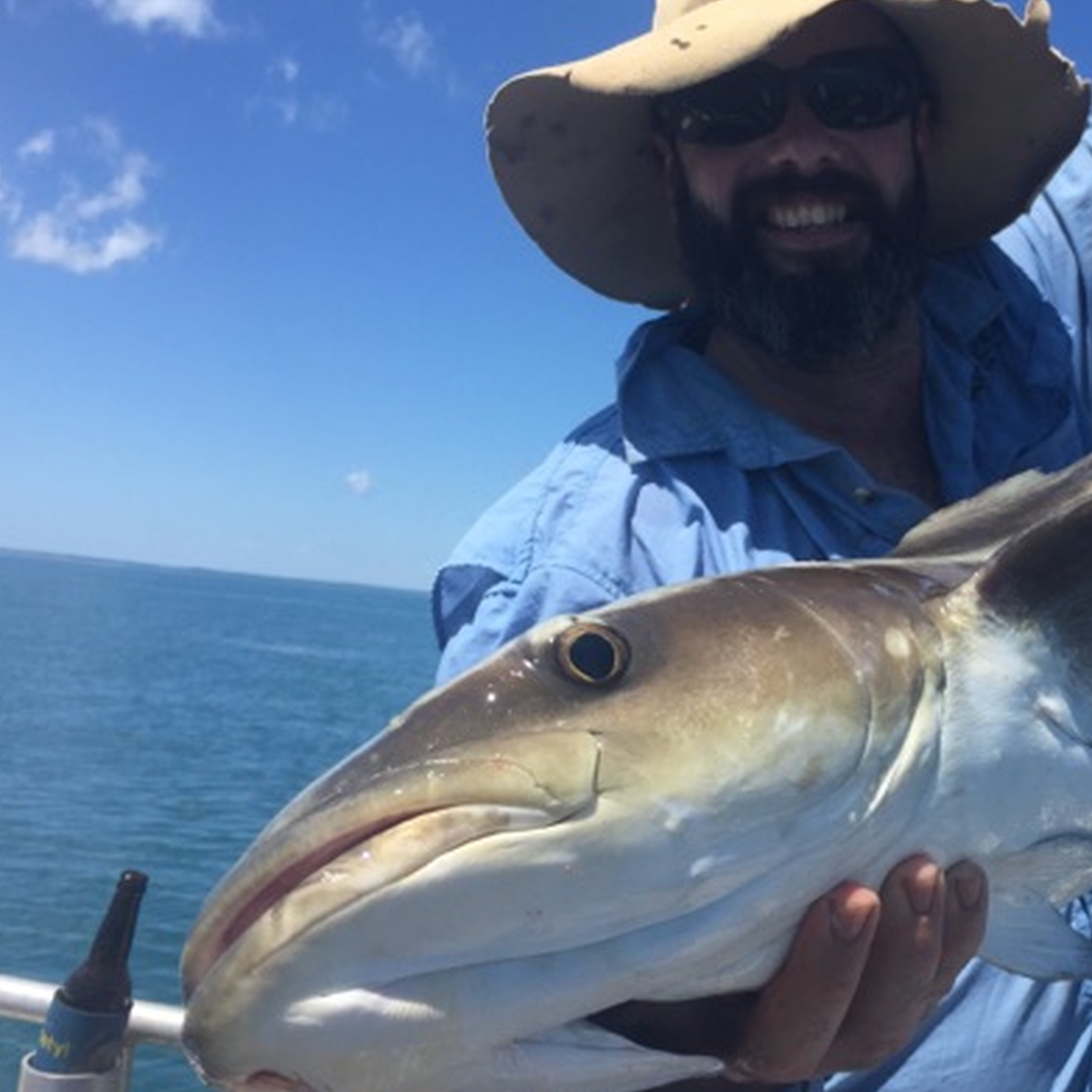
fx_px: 1499
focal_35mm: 42
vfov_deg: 40.0
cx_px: 874
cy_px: 553
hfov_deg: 38.5
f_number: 2.2
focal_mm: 4.15
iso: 32
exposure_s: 1/1980
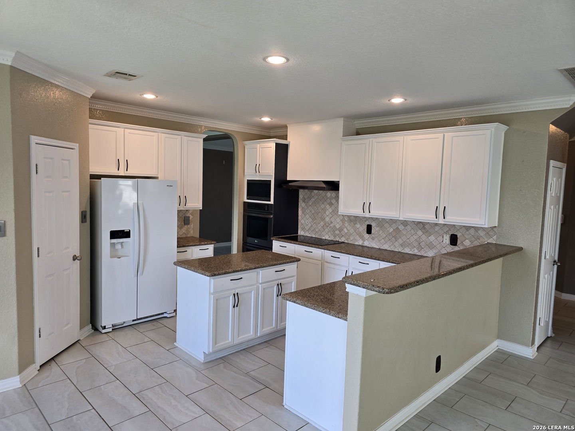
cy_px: 216
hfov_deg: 73.9
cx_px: 288
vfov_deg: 58.9
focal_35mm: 23
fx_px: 382
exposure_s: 1/120
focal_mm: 6.3
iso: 80
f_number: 1.7
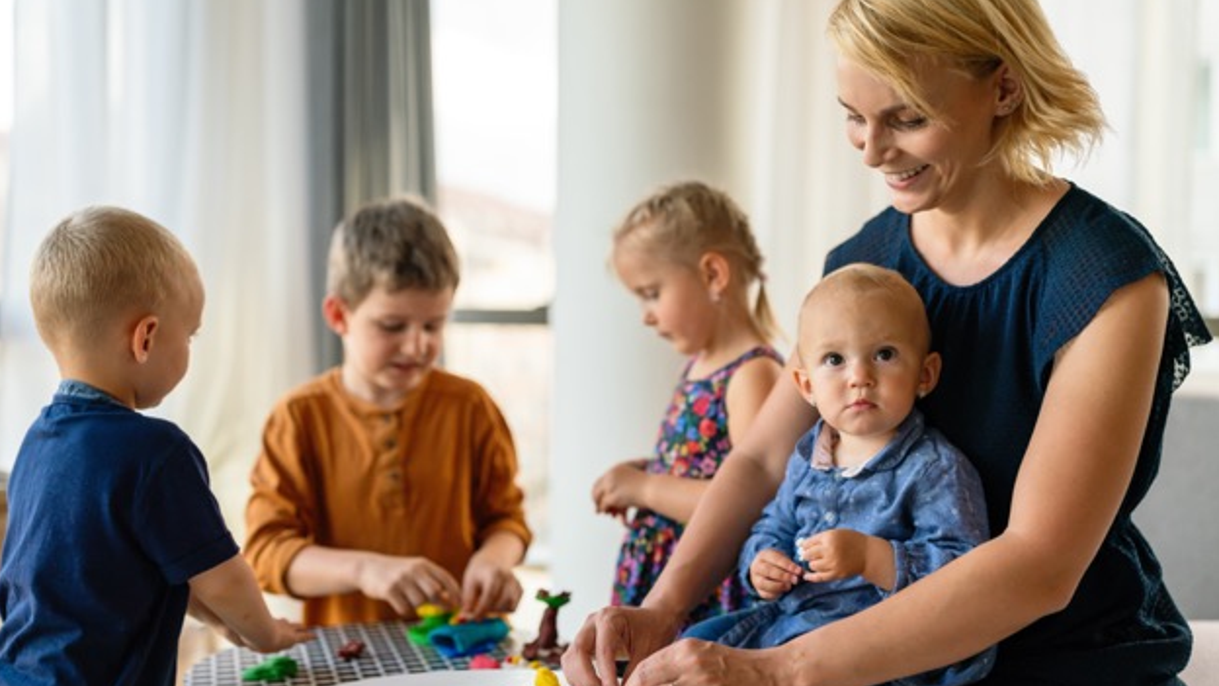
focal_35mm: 43
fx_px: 1390
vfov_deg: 27.7
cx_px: 604
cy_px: 363
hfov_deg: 47.4
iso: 250
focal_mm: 40
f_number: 1.8
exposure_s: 1/500
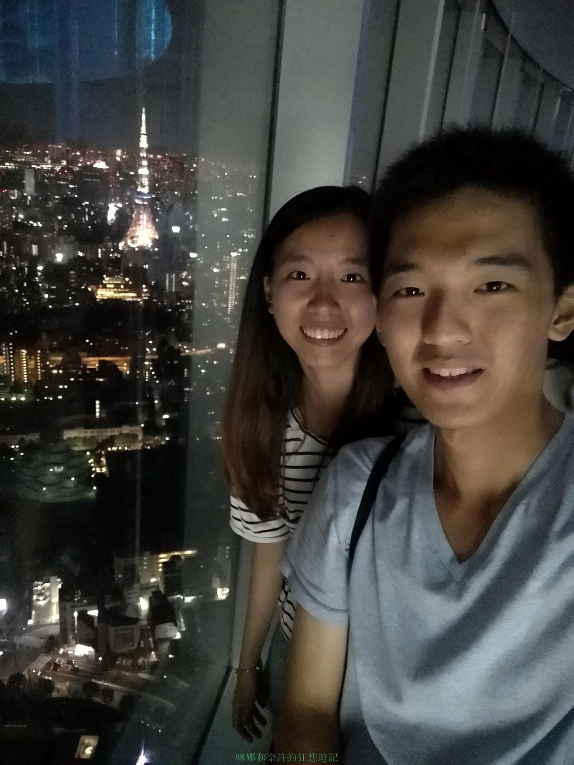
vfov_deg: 79.0
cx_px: 287
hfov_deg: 63.4
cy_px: 382
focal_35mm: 21
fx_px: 464
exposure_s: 1/10
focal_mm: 3.57
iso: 3200
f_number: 2
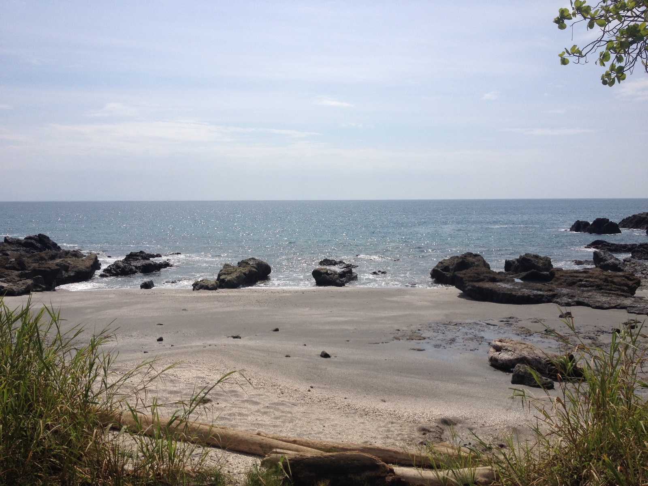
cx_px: 324
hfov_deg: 52.6
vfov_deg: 40.7
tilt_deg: -8.1
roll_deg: -0.3
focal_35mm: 35
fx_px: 655
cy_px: 243
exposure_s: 1/3953
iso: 50
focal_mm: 4.28
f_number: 2.4
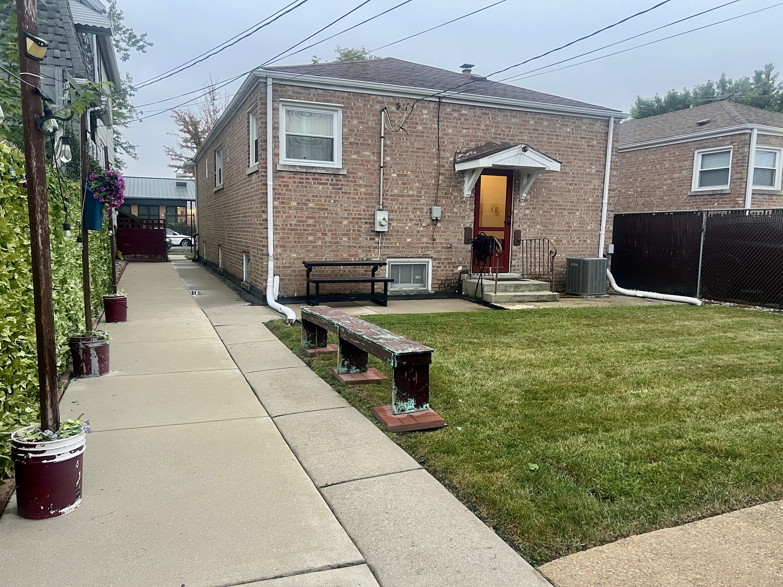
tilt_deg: -6.2
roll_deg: -0.8
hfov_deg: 67.3
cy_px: 294
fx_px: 588
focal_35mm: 26
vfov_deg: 53.1
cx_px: 392
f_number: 1.5
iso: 125
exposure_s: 1/68
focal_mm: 5.7
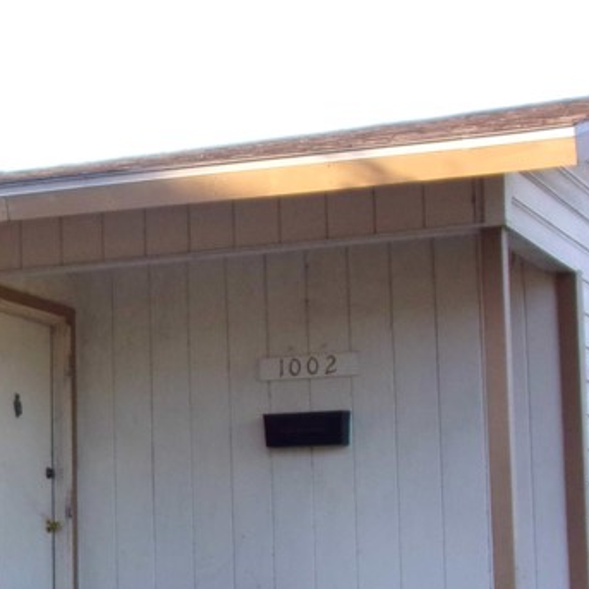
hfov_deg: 15.6
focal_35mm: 103
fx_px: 1983
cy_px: 350
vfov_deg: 16.9
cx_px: -280
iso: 80
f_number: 3.9
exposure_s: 1/140
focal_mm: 7
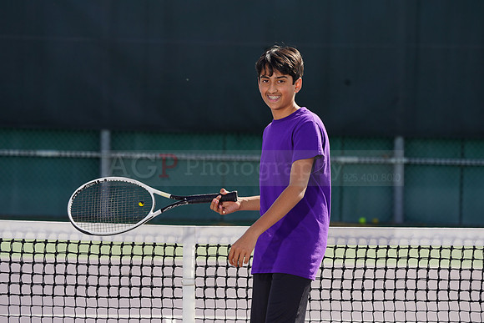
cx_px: 242
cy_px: 162
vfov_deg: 6.1
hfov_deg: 9.1
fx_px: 3039
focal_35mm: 226
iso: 100
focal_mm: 226
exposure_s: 1/250
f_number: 8
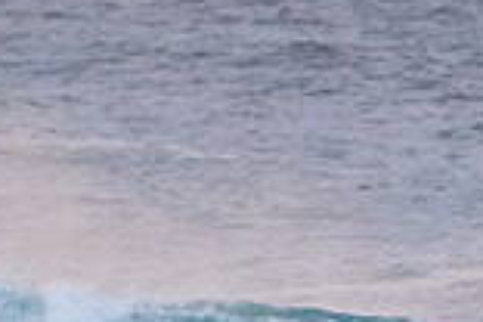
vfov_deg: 0.5
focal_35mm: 2789
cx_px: -37
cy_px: 432
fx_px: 37416
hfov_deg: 0.7
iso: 1800
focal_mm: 500
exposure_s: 1/1250
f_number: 5.6
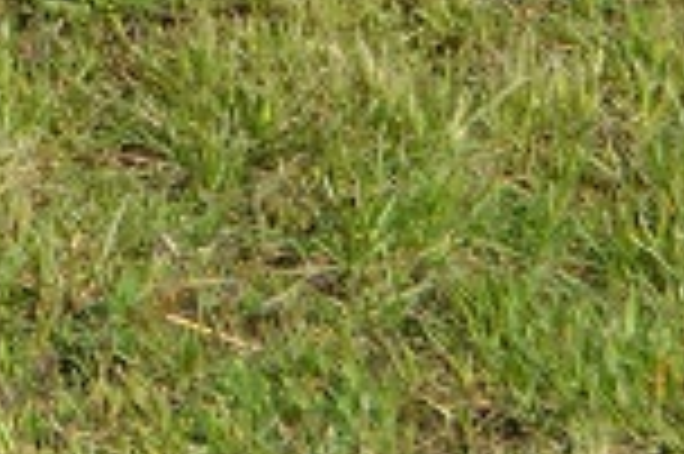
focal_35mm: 222
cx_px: -1575
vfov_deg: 5.8
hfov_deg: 7.7
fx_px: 4213
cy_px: -800
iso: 100
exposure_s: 1/200
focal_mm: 22
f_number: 9
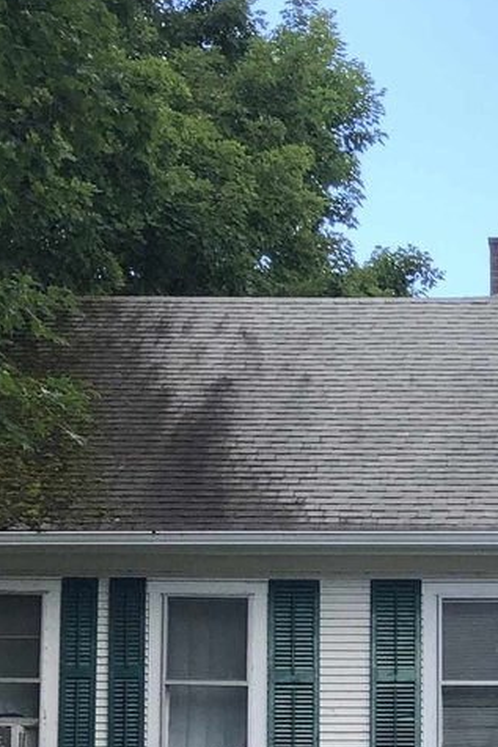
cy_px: 895
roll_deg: -0.8
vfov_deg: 19.6
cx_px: 674
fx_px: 2032
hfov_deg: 13.4
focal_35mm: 98
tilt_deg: +2.7
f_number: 1.8
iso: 20
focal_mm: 3.99
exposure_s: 1/511
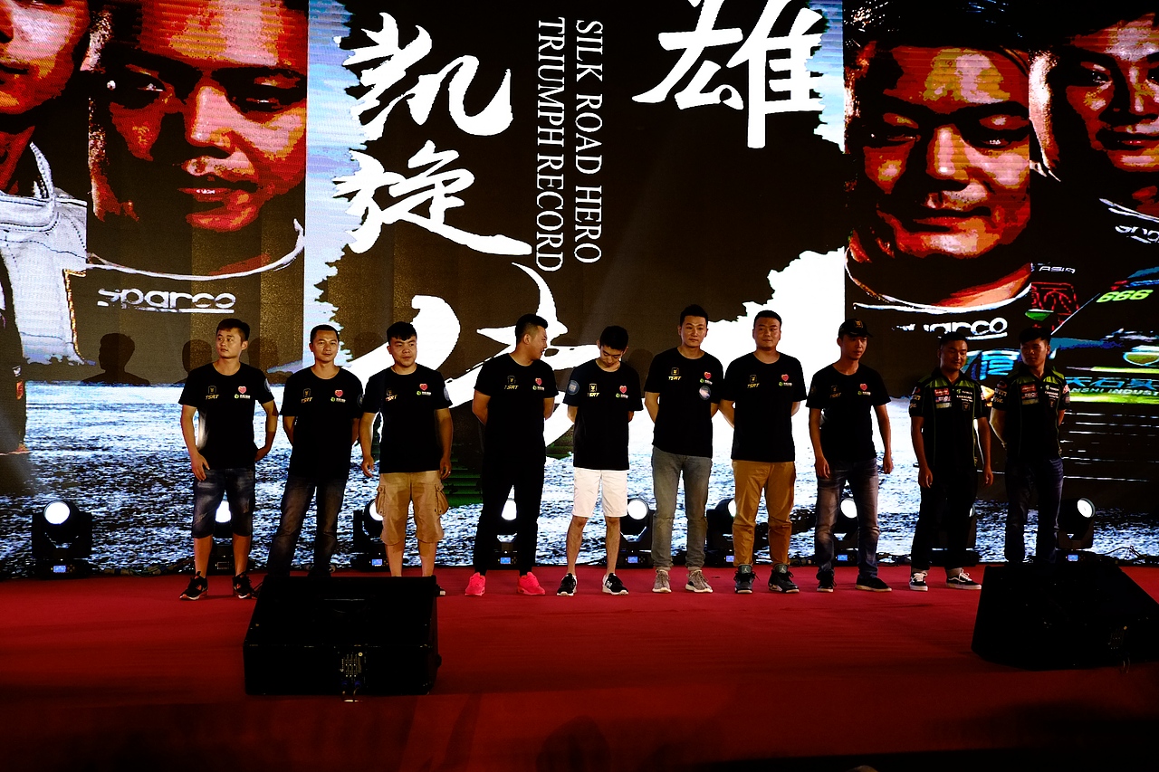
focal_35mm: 40
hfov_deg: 48.5
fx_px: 1288
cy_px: 386
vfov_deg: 33.4
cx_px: 580
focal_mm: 26.5
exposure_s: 1/400
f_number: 3.2
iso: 1600
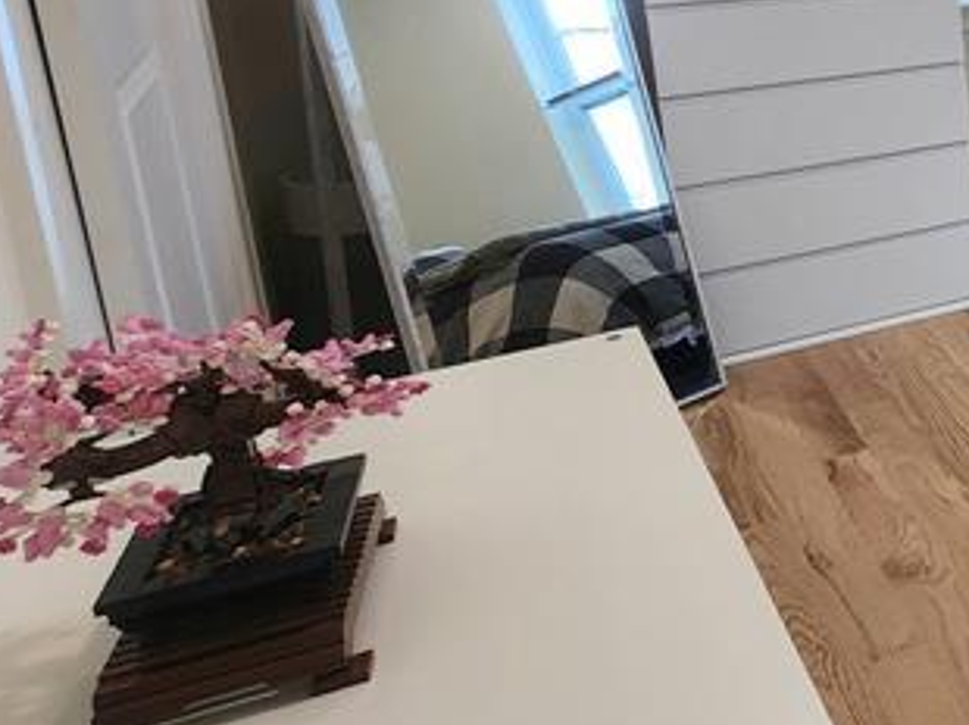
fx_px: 1203
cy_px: 41
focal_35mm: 43
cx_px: 1579
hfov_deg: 25.8
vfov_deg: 31.6
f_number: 2.2
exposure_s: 1/60.2
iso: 64
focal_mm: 2.2
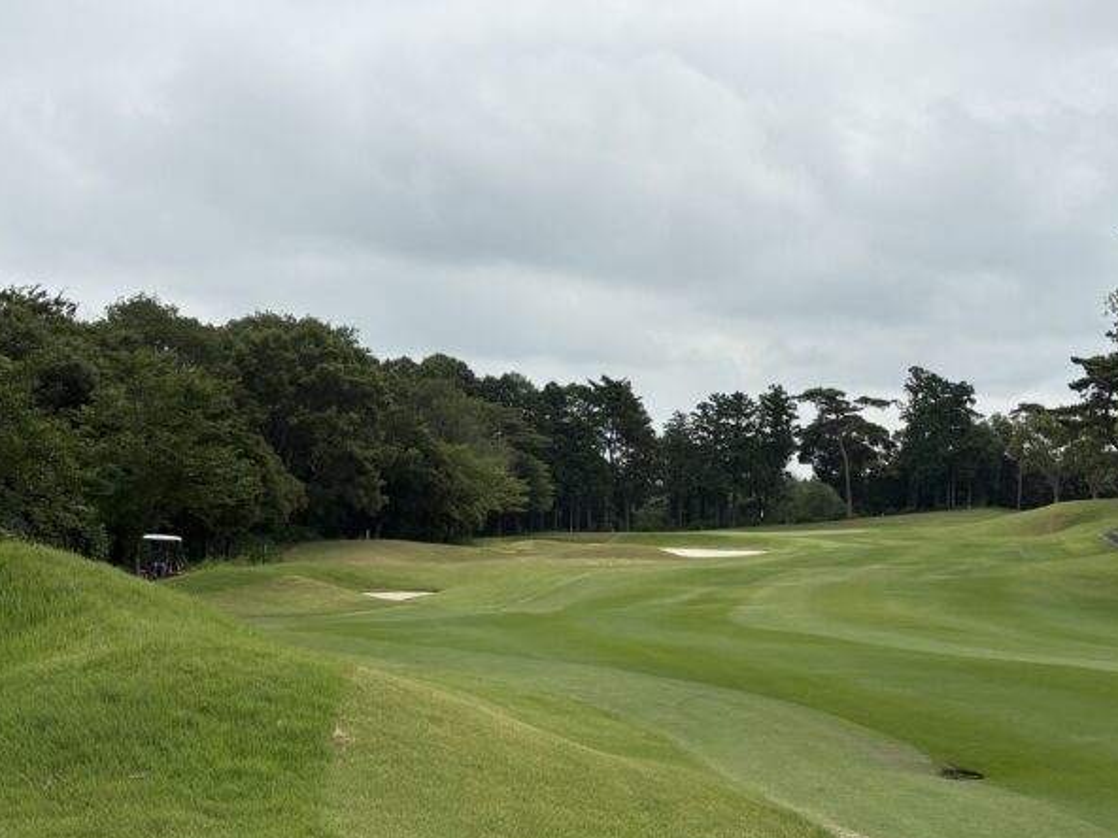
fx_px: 1453
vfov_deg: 32.2
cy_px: 466
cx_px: 597
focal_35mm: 45
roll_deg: +0.8
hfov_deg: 42.1
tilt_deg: +1.7
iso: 50
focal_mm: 5.96
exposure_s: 1/7813
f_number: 1.6
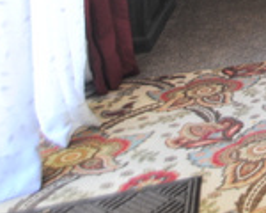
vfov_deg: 20.2
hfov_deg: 25.0
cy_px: -142
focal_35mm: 60
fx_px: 472
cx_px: 387
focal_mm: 10
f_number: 3.5
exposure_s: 1/30
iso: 200
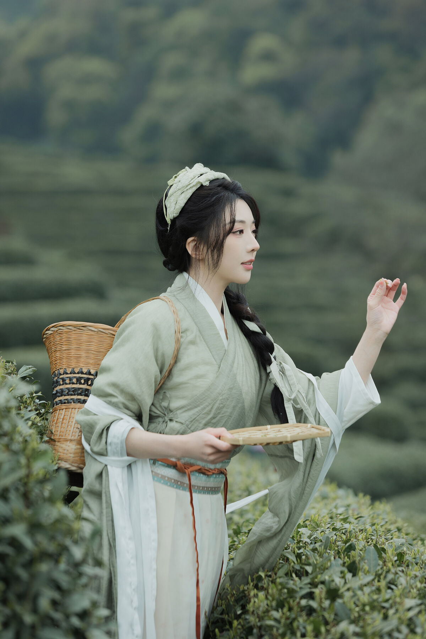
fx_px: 2662
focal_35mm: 150
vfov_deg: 13.7
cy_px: 320
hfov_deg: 9.1
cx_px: 213
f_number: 4
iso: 320
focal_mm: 150
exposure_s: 1/800
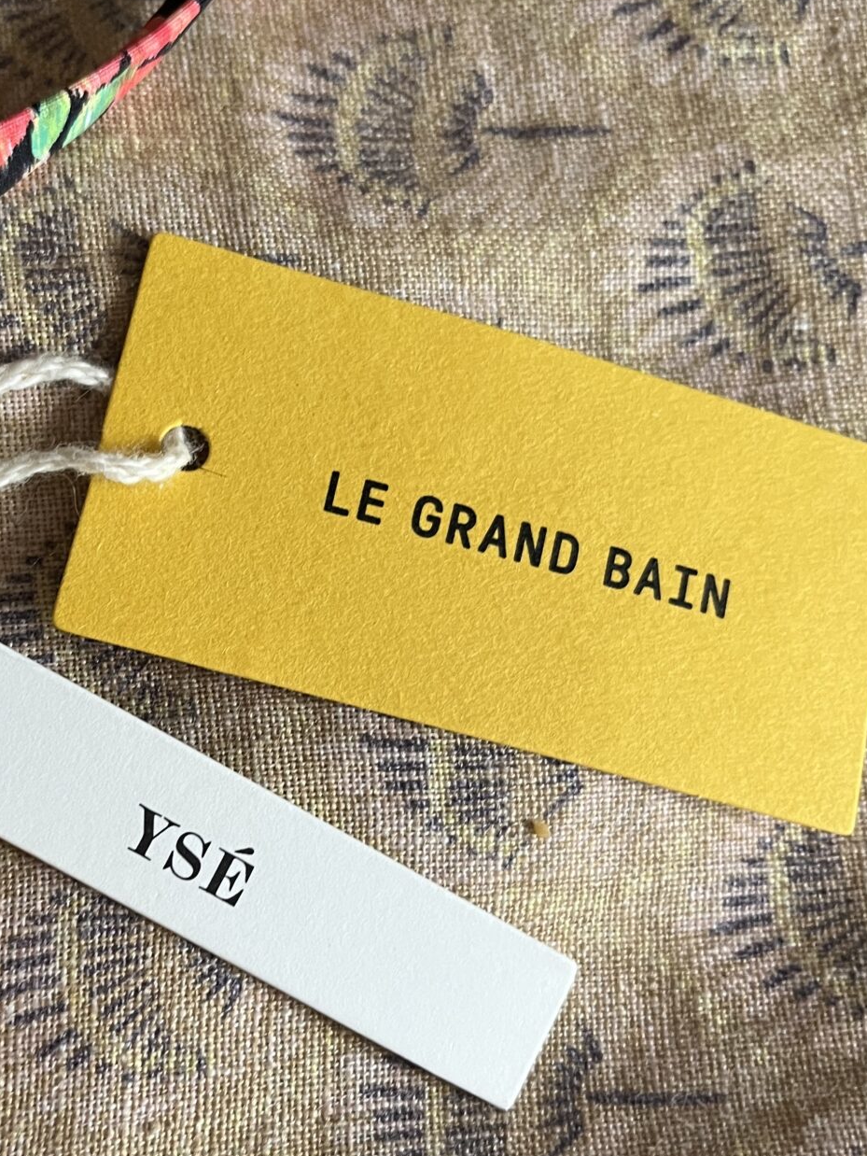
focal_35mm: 43
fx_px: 1435
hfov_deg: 32.7
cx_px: 175
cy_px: 662
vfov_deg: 43.7
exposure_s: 1/60
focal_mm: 5.1
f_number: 1.6
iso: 160
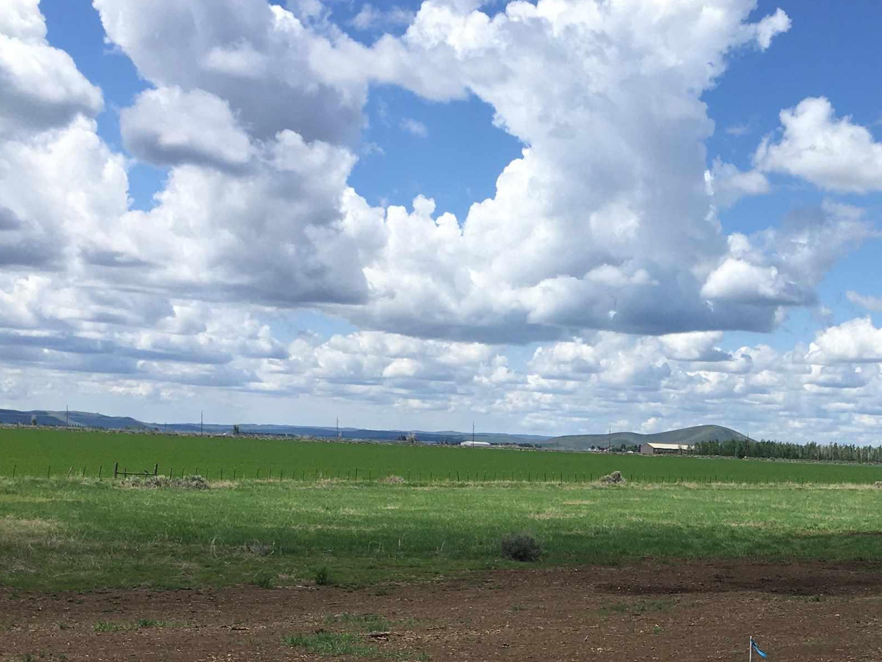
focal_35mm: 56
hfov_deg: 33.5
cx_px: 679
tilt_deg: -6.5
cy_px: 574
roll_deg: -1.4
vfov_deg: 25.4
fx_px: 1427
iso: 25
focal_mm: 4.15
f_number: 2.2
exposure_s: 1/2024
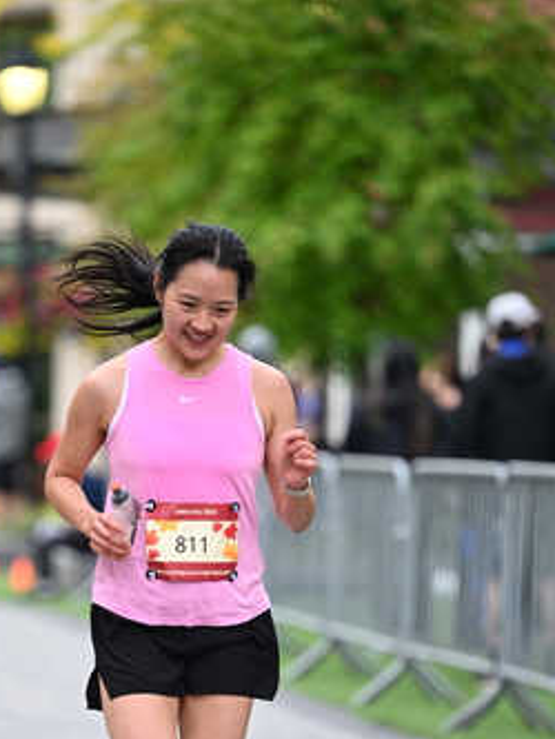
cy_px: 502
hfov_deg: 5.7
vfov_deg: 7.6
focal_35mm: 262
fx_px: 5597
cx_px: 165
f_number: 2.8
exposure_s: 1/1600
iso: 1000
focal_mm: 165
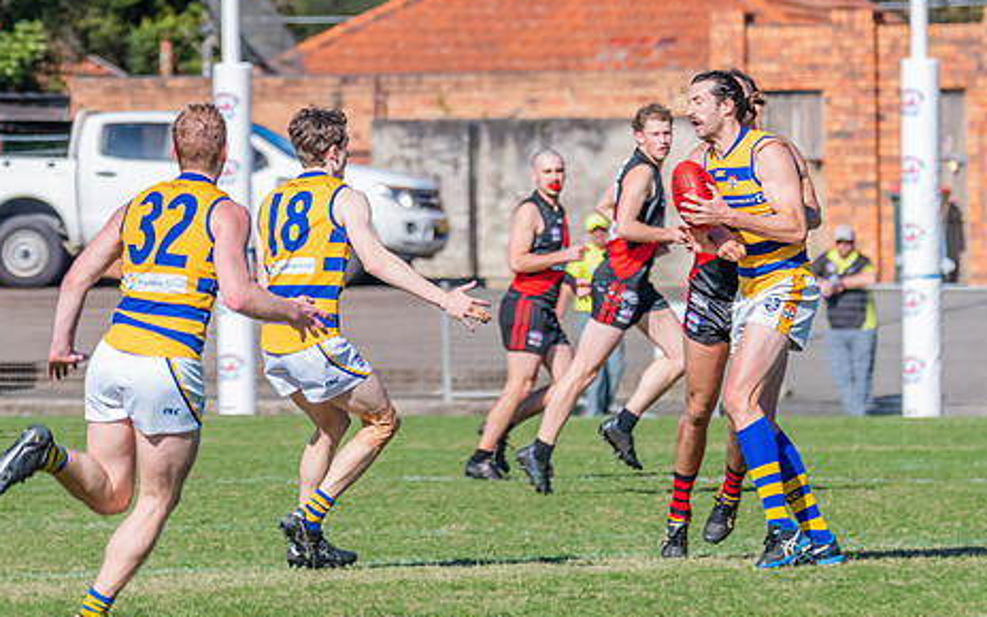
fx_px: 15521
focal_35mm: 577
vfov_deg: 2.3
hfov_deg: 3.6
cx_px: 690
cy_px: 250
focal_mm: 320
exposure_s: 1/1600
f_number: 9
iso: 800
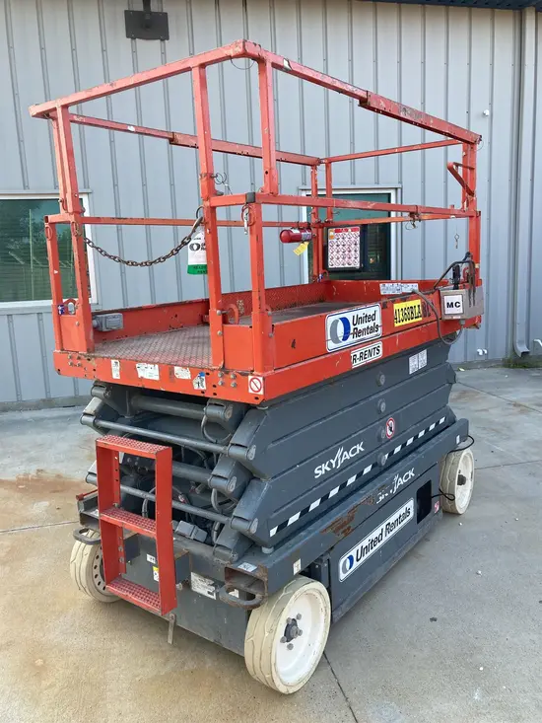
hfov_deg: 49.8
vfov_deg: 63.4
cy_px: 362
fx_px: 584
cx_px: 271
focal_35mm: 28
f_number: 1.8
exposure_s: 1/197
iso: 20
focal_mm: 3.99
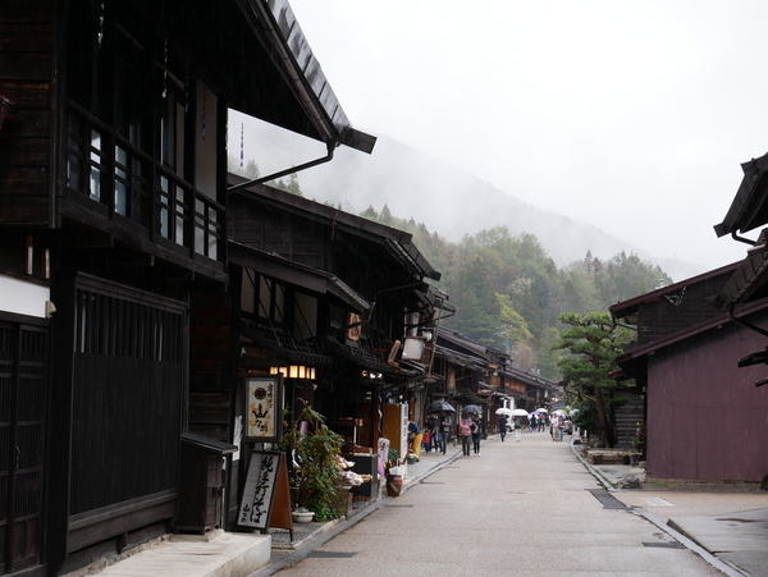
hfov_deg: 27.8
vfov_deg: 21.0
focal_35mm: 70
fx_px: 1554
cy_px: 288
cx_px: 384
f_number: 5.2
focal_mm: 35
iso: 200
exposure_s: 1/100
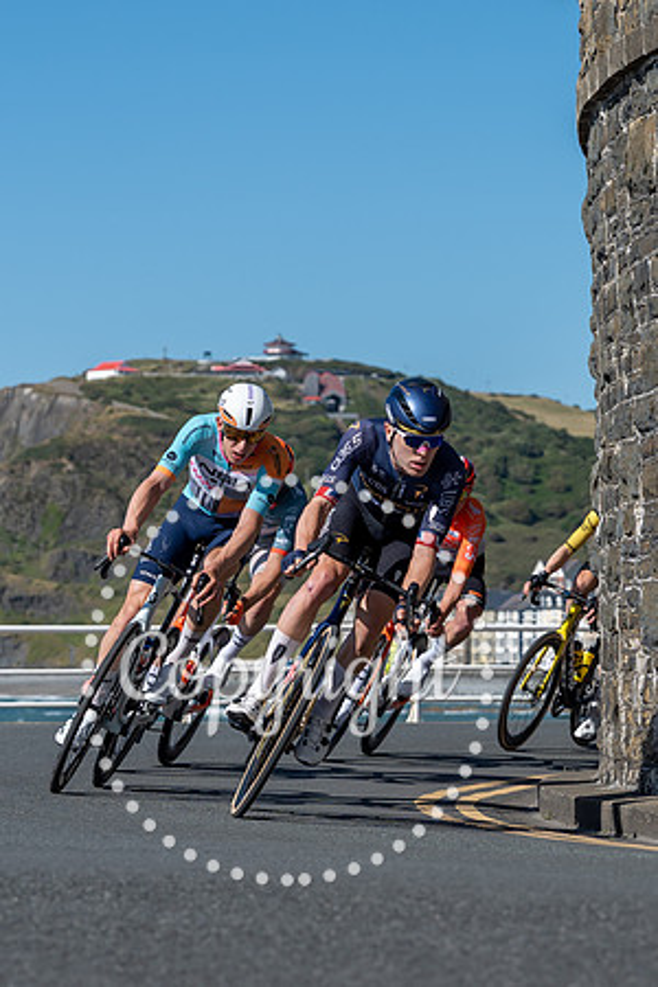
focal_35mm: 150
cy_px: 478
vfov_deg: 13.7
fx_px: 4119
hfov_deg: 9.1
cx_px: 417
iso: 100
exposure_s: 1/1250
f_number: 4
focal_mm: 69
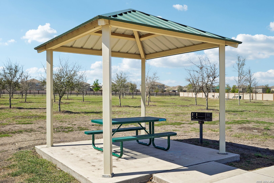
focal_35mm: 35
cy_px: 92
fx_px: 266
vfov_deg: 37.9
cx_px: 137
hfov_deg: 54.4
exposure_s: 1/320
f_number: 8
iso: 100
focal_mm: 35
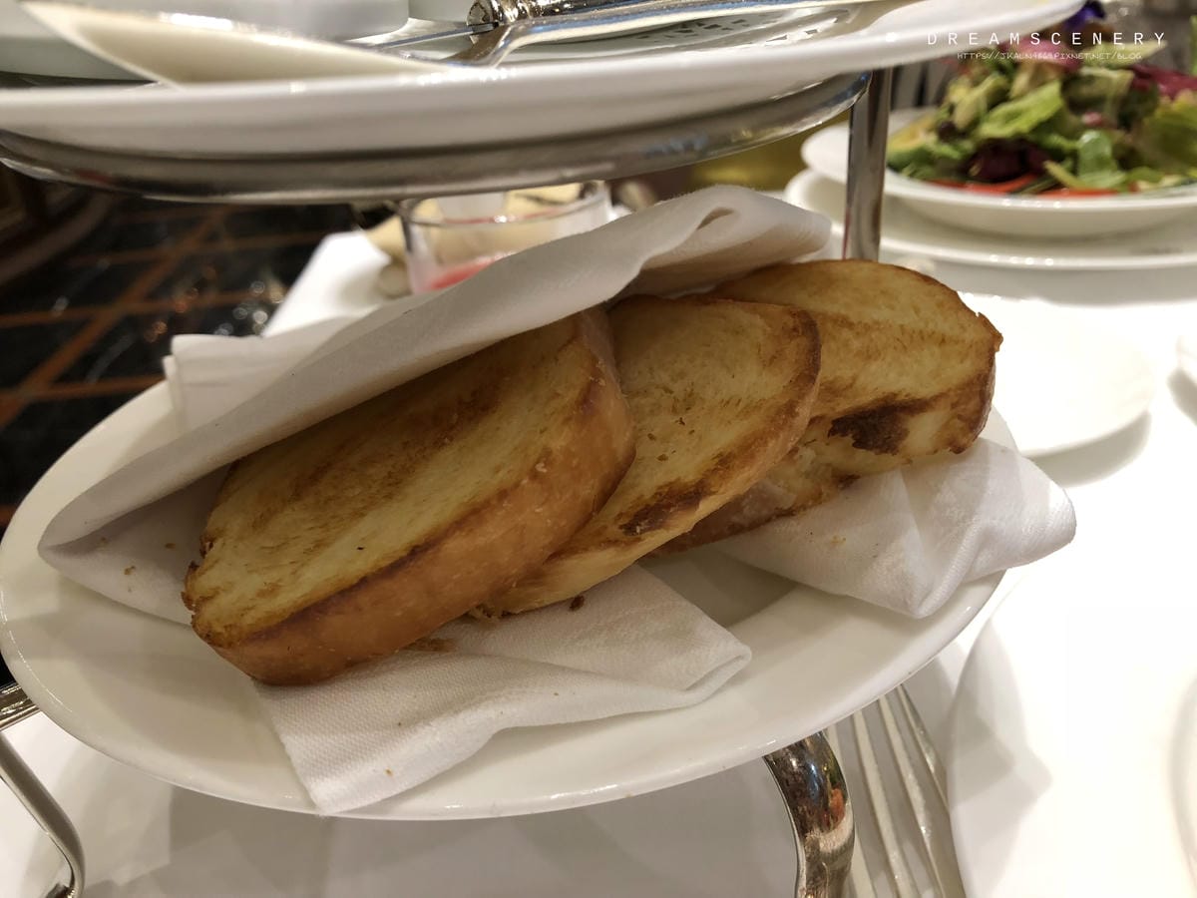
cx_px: 598
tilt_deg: -28.7
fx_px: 968
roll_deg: +5.6
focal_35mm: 28
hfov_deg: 63.4
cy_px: 449
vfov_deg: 49.7
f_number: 1.8
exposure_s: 1/24
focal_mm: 3.99
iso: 32
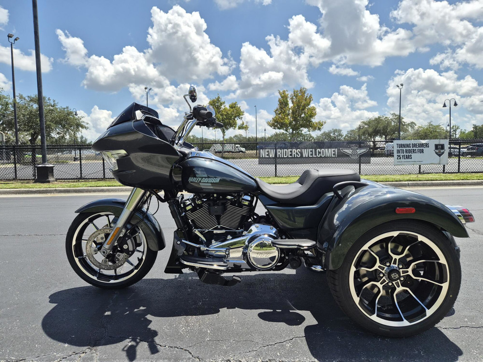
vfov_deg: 58.9
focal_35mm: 23
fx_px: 321
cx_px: 242
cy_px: 181
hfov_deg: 73.9
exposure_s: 1/5792
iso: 80
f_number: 1.8
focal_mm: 5.4
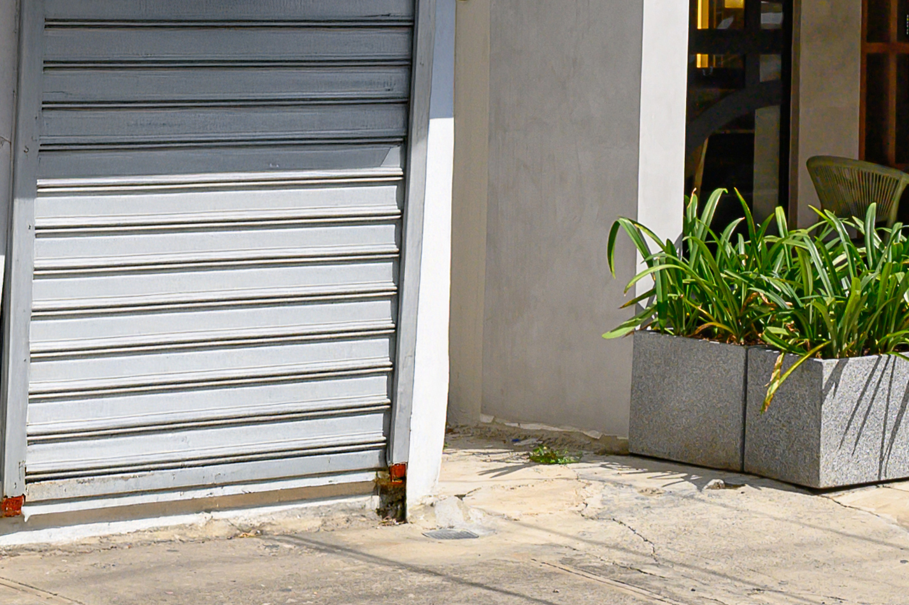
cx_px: 1466
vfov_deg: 7.5
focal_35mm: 177
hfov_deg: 11.1
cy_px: -456
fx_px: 4466
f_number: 9.5
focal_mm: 42
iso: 400
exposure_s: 1/1000
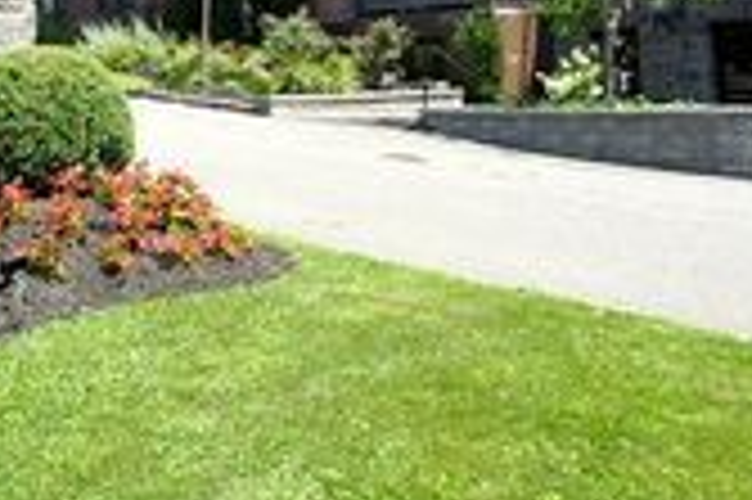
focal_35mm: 48
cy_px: -2
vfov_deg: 26.5
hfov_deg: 40.8
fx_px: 1002
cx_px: 275
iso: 200
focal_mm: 16
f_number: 8
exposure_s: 1/320
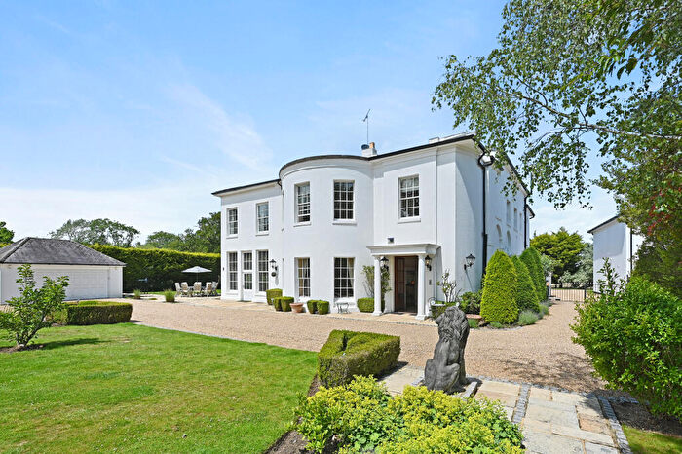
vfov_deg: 72.0
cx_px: 341
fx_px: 312
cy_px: 227
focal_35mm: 16
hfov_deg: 95.0
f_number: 5.6
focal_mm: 16.5
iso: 200
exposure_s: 1/400
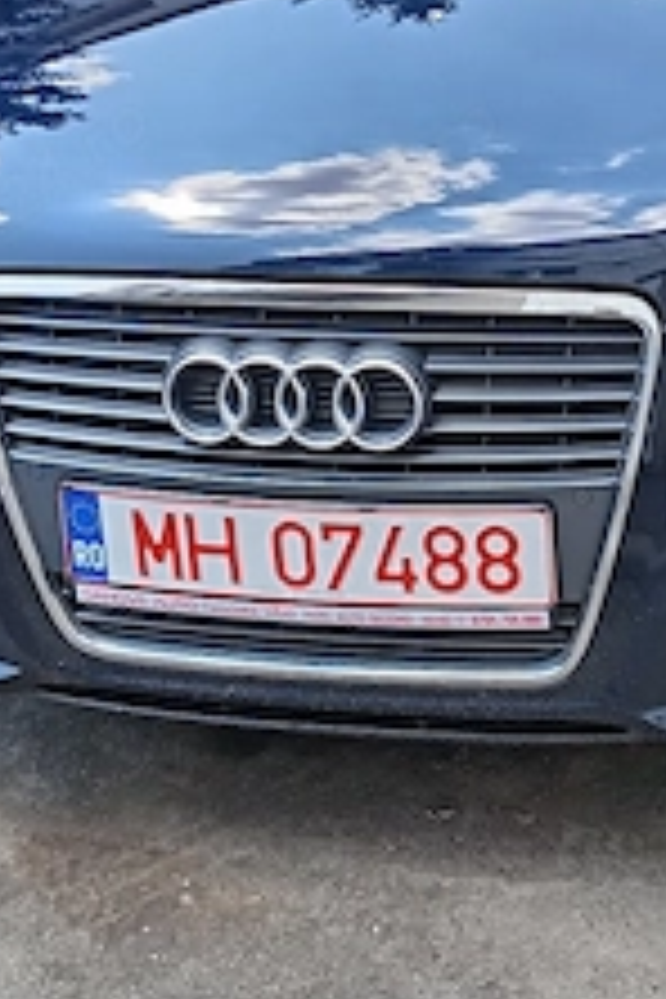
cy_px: 268
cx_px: 441
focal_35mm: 77
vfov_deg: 26.0
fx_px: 2137
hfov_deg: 17.7
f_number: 1.8
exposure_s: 1/101
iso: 101
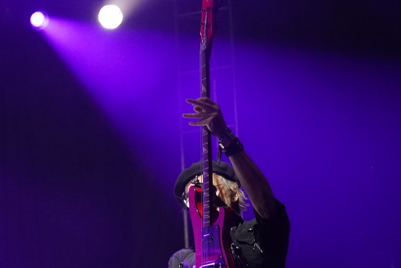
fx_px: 1771
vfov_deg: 8.6
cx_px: -96
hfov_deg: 12.6
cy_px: 304
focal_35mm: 159
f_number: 4
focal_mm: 63
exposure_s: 1/160
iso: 8000
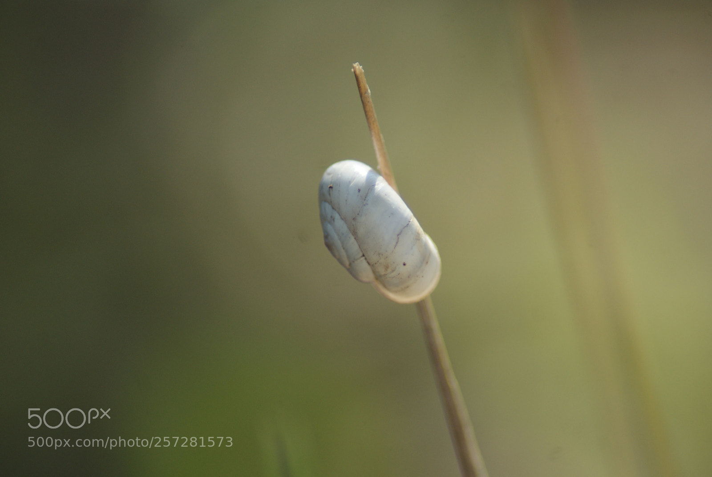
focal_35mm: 420
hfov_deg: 4.9
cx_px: 356
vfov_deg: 3.3
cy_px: 238
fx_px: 8316
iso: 250
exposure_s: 1/500
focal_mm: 280
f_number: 5.6
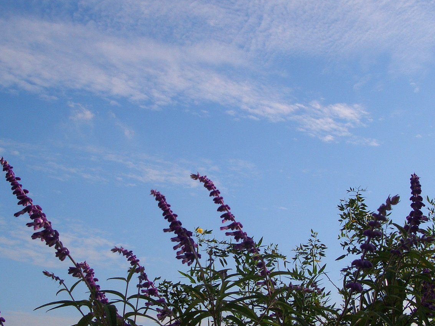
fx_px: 729
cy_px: 135
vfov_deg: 25.2
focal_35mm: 58
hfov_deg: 33.2
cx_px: 197
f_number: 4.6
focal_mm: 6.8
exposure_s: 1/640
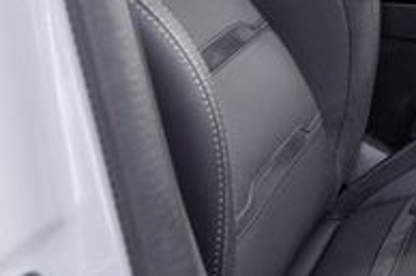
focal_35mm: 79
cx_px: 635
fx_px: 912
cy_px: -165
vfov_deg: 15.6
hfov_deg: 21.3
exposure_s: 1/50
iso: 640
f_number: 8
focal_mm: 24
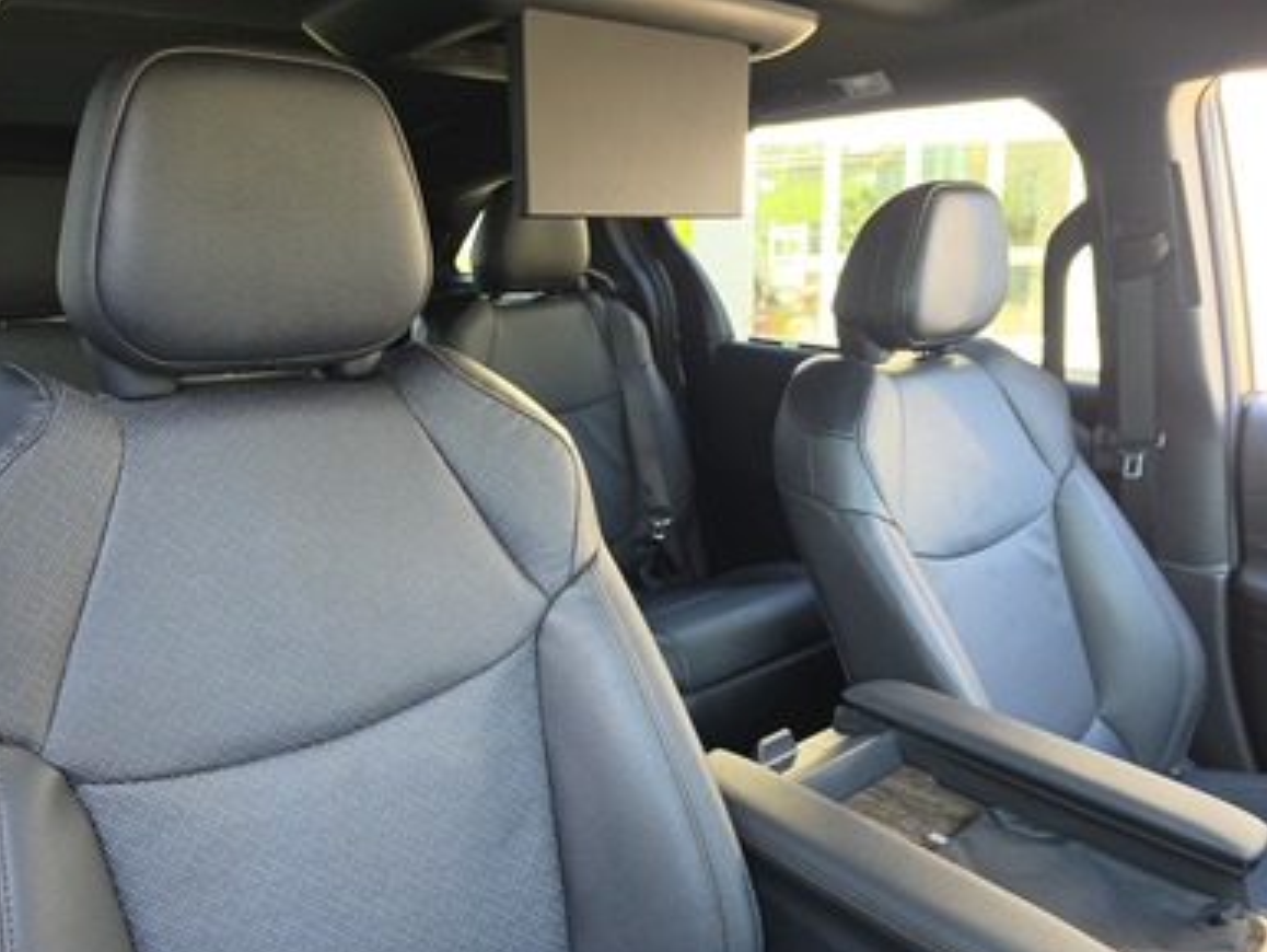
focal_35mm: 25
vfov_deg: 54.9
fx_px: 916
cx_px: 597
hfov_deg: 69.3
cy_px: 514
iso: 125
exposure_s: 1/180
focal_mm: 6.5
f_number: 1.4
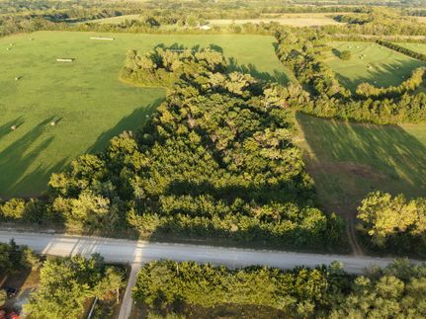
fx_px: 295
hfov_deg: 71.6
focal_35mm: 24
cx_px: 213
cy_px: 160
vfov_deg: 56.8
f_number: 1.8
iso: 100
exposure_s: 1/400
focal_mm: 8.67
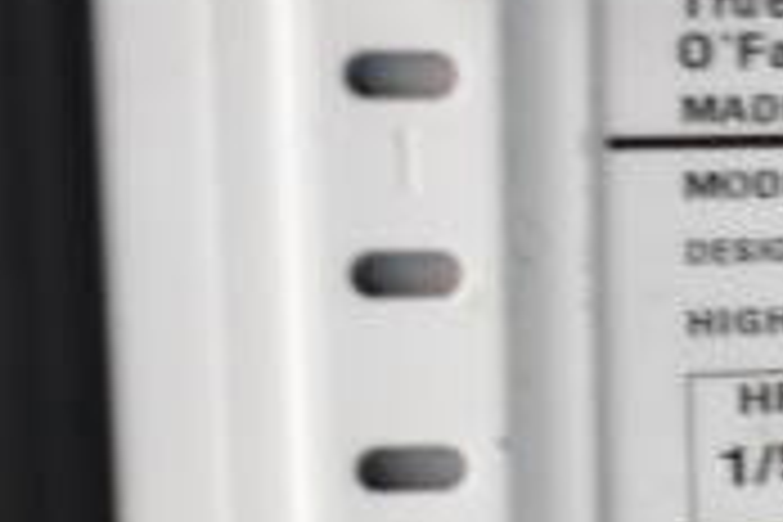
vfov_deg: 10.3
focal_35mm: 132
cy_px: 488
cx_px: 1328
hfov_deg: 14.1
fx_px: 2865
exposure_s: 1/40
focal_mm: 25
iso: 4000
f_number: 4
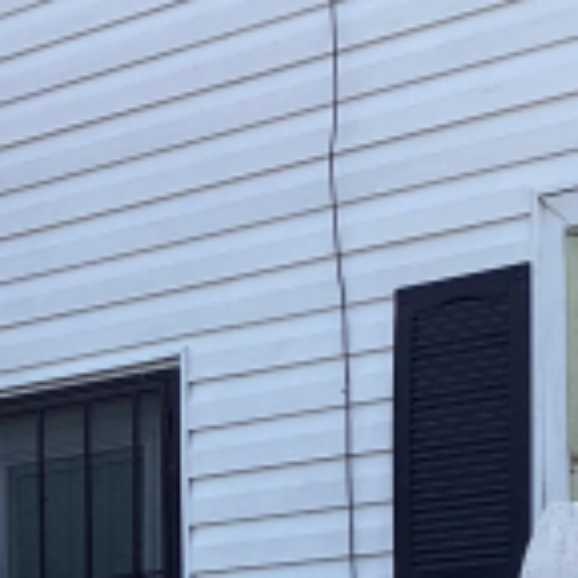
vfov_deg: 13.1
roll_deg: +0.6
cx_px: -82
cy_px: 843
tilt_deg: -2.7
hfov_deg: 13.4
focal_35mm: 127
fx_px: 2399
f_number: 2.4
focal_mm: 3.3
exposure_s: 1/279
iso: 25
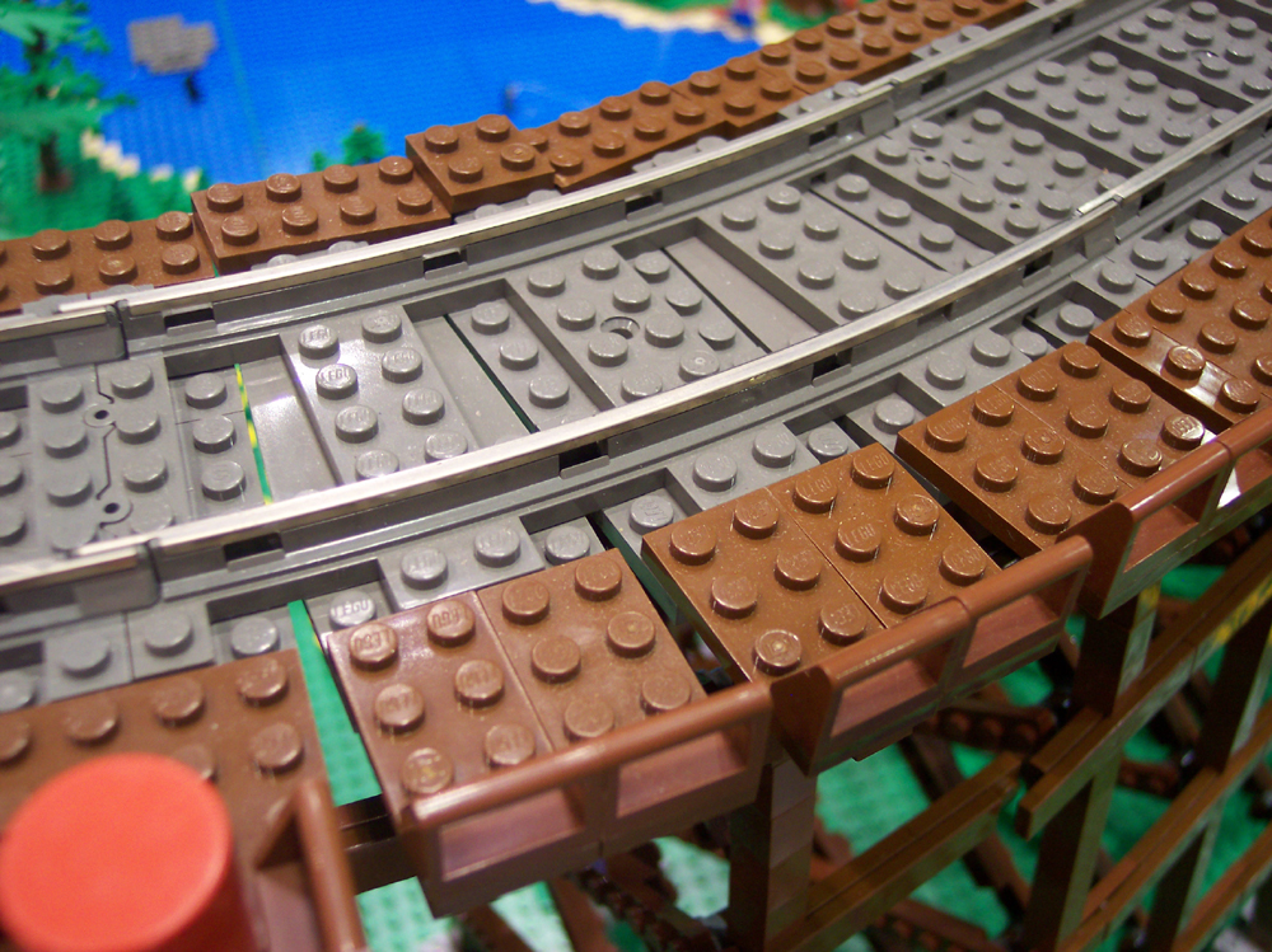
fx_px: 1396
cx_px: 636
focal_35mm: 38
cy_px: 476
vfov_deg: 37.7
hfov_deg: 49.0
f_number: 2.8
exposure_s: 1/30
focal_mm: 8
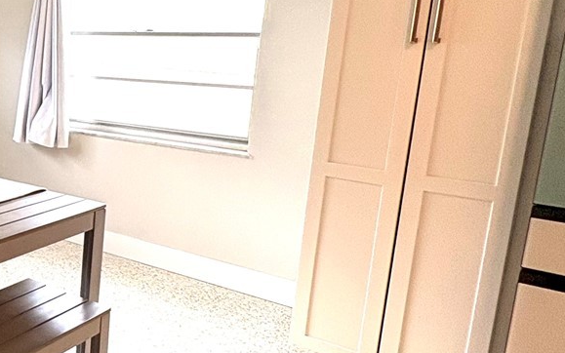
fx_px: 631
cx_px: -112
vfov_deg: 31.1
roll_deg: +1.3
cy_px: 135
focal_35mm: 41
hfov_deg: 36.9
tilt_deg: -10.4
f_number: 2.2
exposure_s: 1/120
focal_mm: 2.22
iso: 64
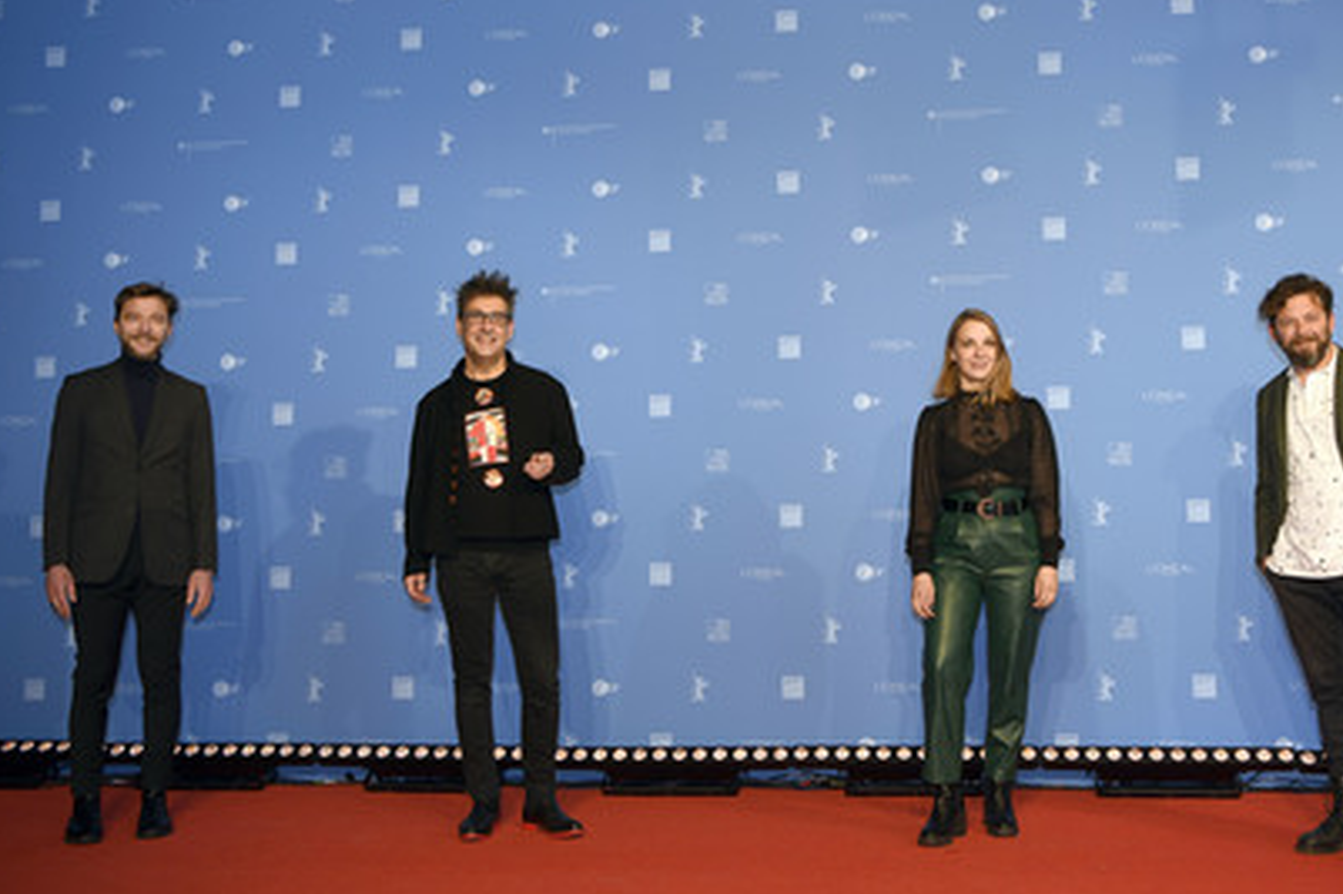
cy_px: 489
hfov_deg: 53.1
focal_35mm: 36
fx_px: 1342
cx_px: 735
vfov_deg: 36.8
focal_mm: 32
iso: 640
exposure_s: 1/320
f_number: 3.5
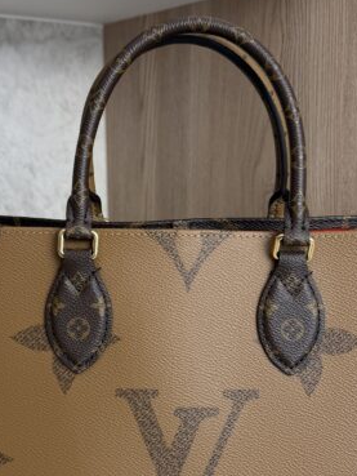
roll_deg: -0.7
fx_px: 715
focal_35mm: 52
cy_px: 292
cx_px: 173
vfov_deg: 36.6
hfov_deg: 28.0
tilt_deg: -11.6
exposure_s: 1/120
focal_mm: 6.76
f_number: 1.78
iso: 100
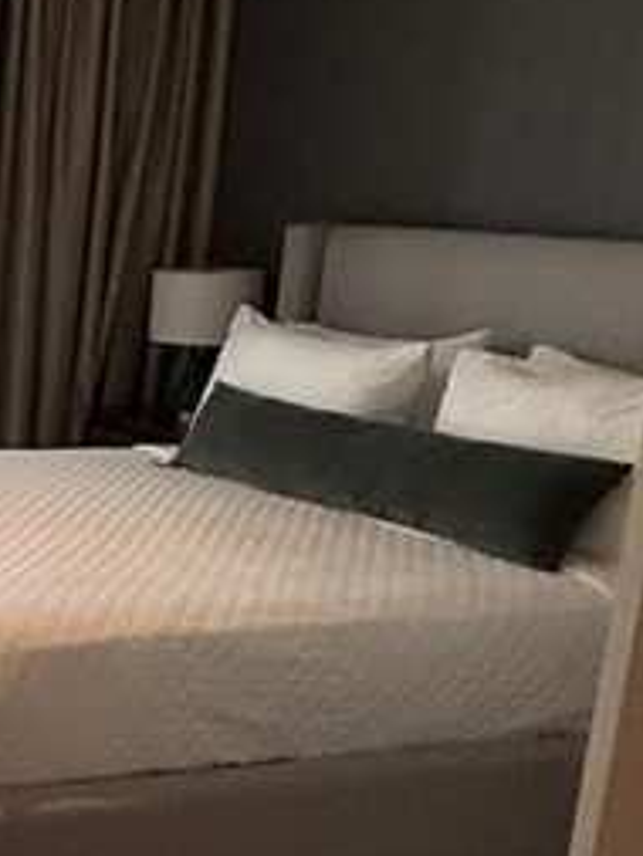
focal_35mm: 59
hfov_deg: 19.3
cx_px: -491
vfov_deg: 32.7
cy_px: 453
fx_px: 1460
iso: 320
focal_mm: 2.22
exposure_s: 1/120
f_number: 2.2
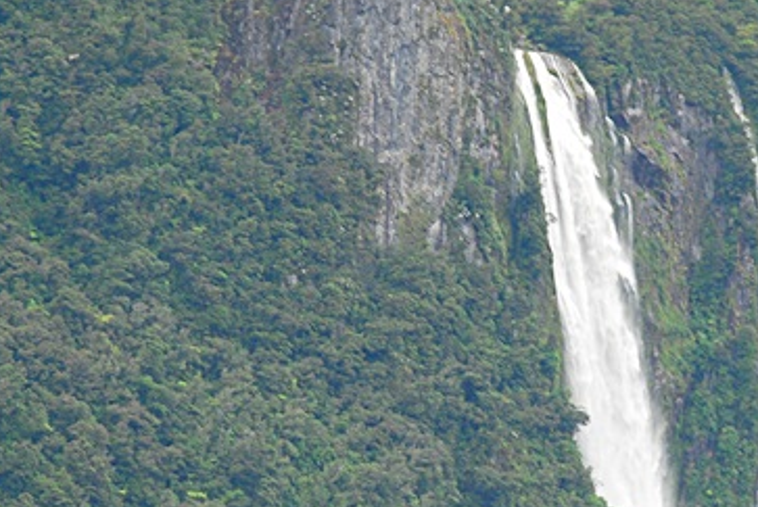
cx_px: 507
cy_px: 211
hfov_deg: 6.2
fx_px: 6978
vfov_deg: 4.2
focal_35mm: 331
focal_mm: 100
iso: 400
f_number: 6.3
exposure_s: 1/100
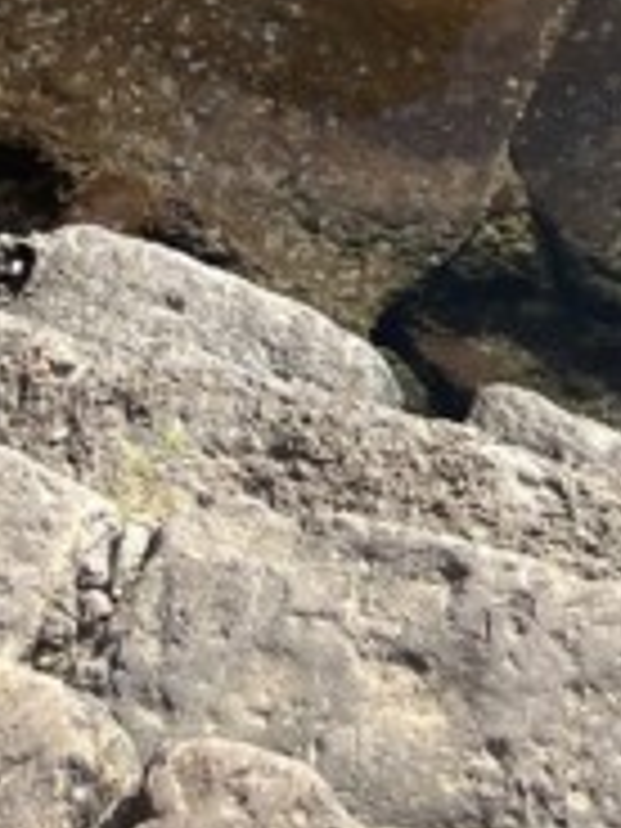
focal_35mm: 145
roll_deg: +6.3
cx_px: 414
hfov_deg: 10.2
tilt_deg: -23.6
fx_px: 3468
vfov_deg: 11.0
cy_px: -1296
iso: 50
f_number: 1.6
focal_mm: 5.1
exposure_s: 1/1536
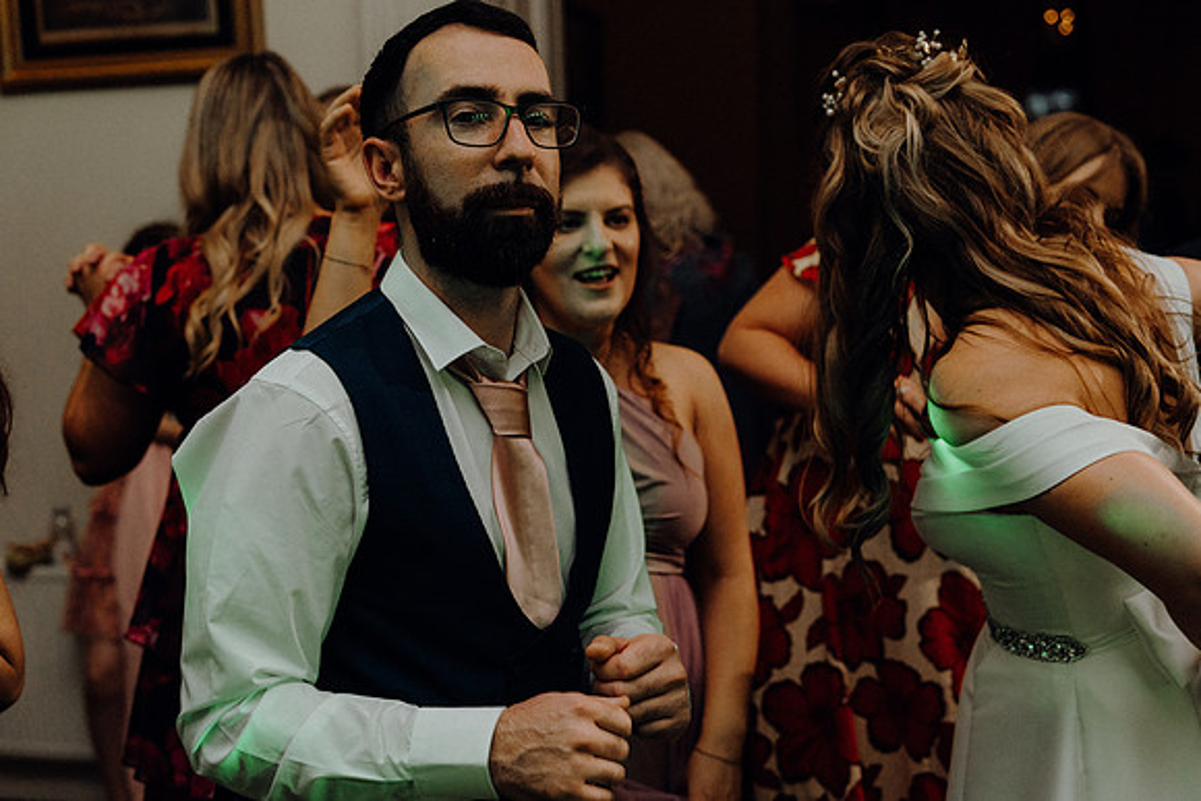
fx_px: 1668
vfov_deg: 27.0
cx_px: 600
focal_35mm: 50
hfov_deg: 39.6
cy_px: 400
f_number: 3.5
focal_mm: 50
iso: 2500
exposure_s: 1/160
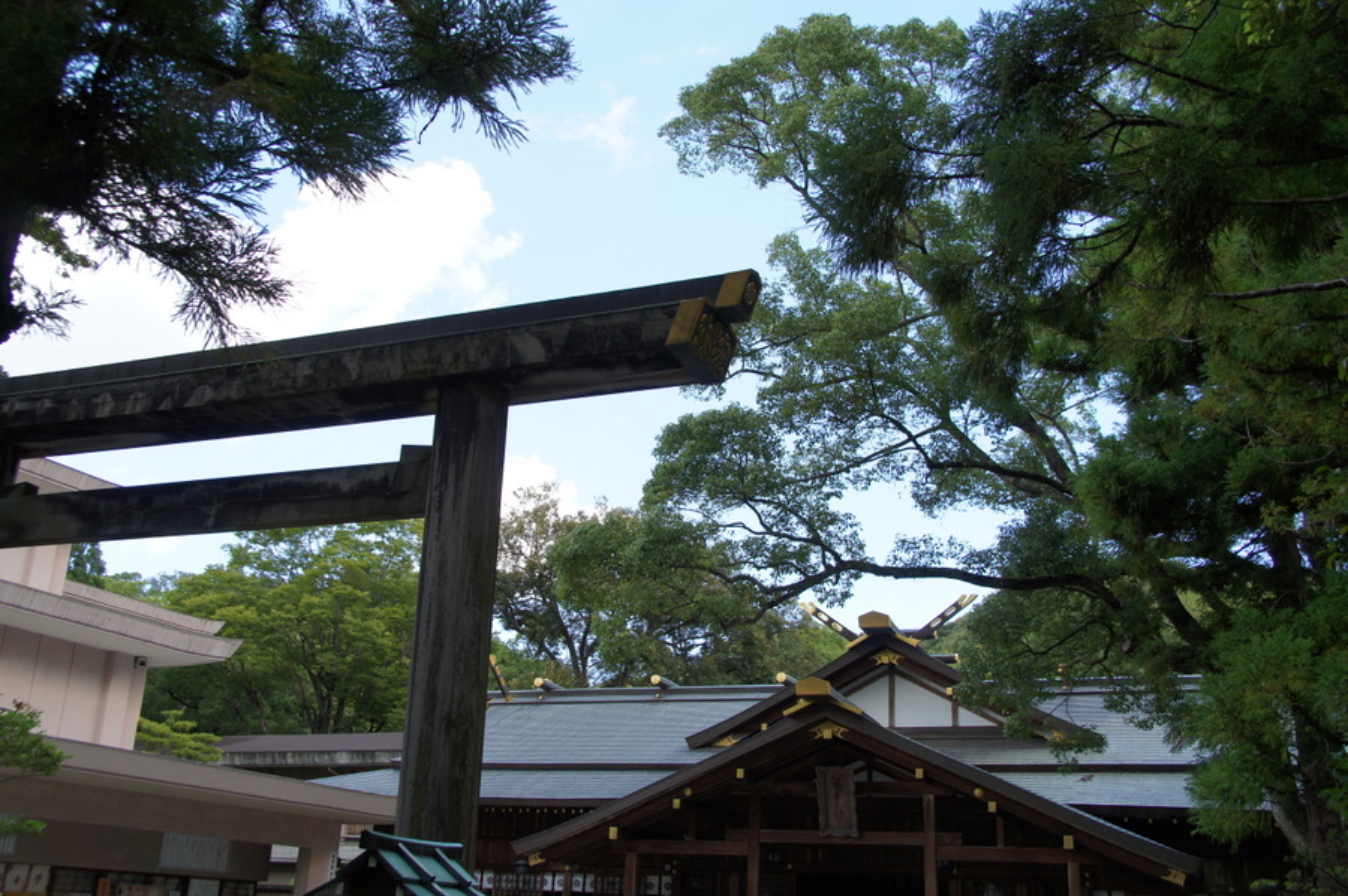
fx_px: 1290
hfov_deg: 55.2
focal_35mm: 34
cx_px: 674
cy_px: 448
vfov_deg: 38.3
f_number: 5
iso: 200
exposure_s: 1/250
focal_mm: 23
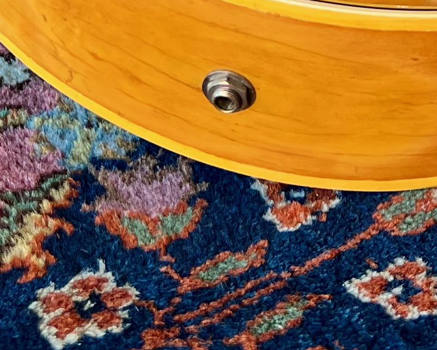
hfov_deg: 14.5
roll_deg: +1.2
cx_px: 480
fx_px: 1682
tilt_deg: -15.5
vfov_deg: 10.4
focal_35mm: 130
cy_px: -469
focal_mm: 5.7
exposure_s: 1/100
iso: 80
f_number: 1.5
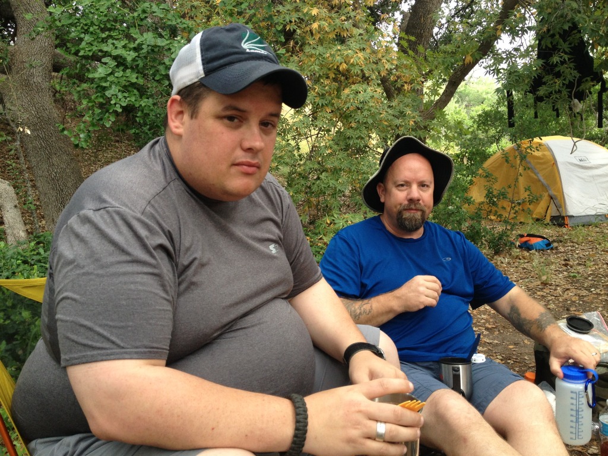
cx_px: 304
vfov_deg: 40.7
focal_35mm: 35
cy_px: 228
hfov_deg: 52.6
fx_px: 615
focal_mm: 4.28
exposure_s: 1/120
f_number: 2.4
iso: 80
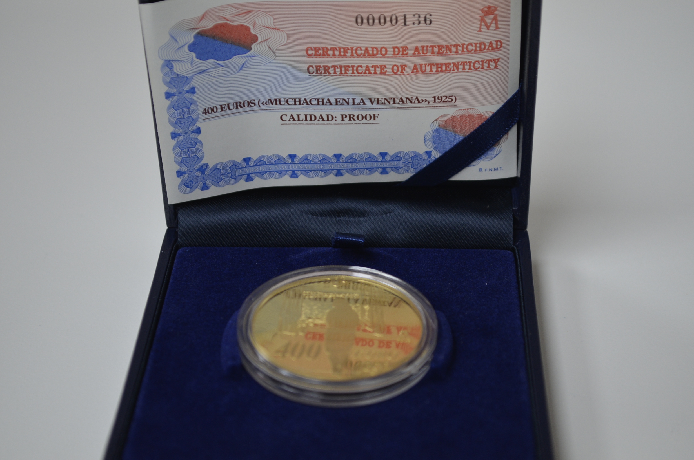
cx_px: 347
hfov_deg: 27.0
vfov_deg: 18.1
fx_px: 1443
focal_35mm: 75
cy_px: 230
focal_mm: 50
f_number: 5.6
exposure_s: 1/60
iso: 450
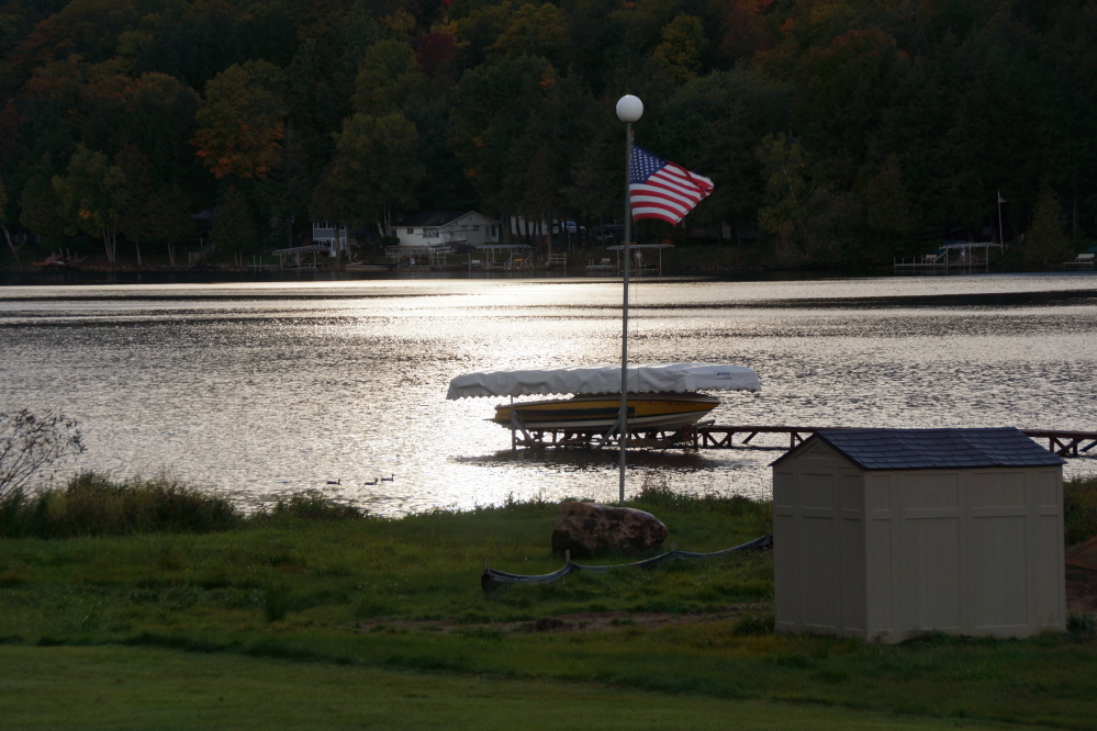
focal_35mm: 150
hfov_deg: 13.7
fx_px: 4570
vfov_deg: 9.1
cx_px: 548
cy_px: 366
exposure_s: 1/250
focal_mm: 100
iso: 100
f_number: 6.3
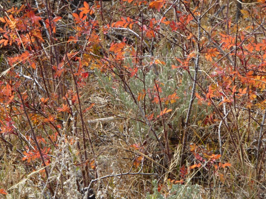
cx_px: 155
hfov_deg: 2.6
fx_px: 5878
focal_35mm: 765
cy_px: 76
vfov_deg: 1.9
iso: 100
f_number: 6
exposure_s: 1/100
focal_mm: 89.6
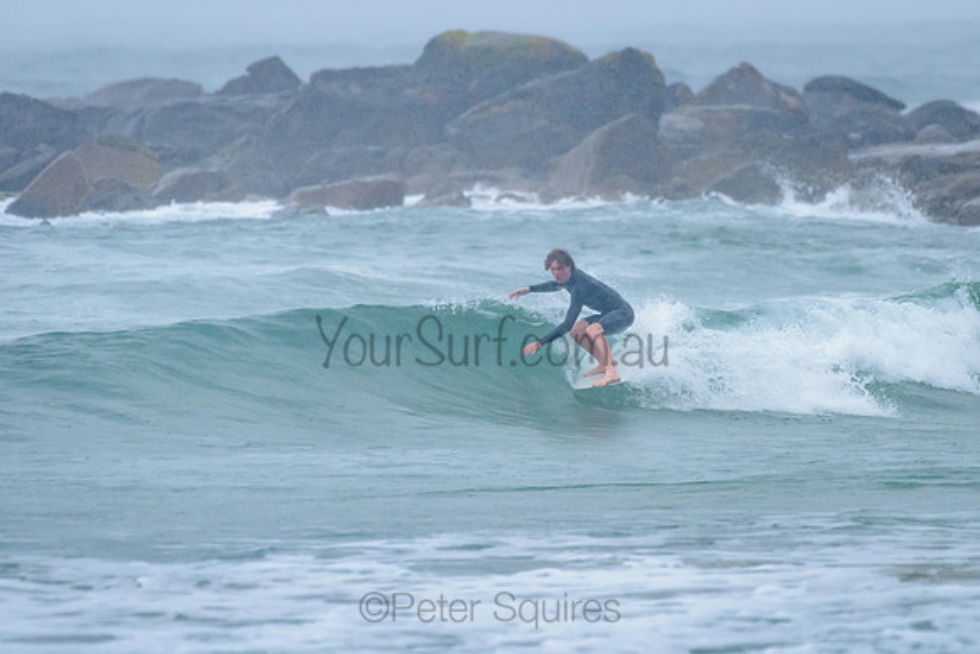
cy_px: 309
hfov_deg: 3.4
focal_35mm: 613
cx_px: 556
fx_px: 16698
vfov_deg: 2.2
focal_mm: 500
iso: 2800
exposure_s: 1/1250
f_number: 5.6
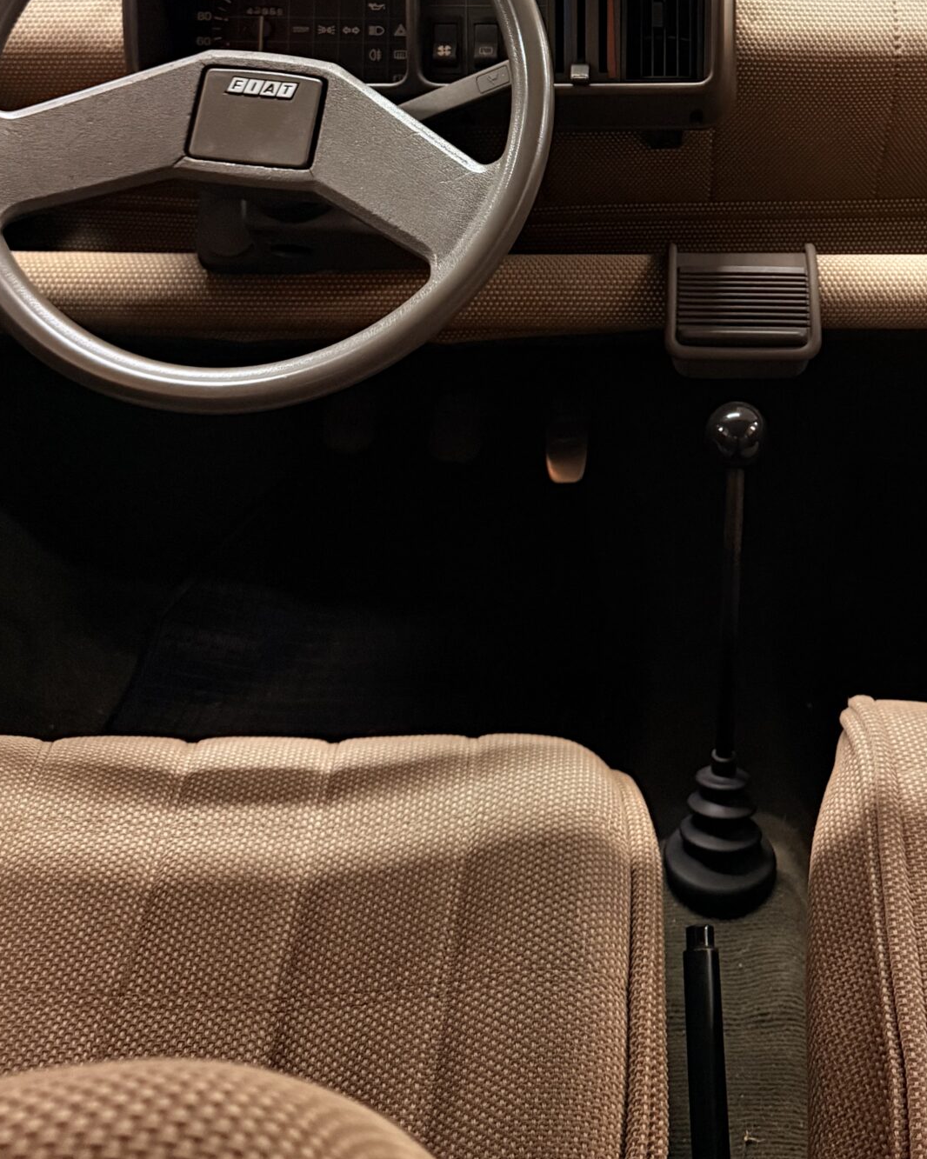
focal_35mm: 45
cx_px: 717
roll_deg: +0.0
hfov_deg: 32.7
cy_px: 76
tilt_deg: -16.6
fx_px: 1544
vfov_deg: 37.9
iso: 640
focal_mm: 6.76
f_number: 1.78
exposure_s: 1/60
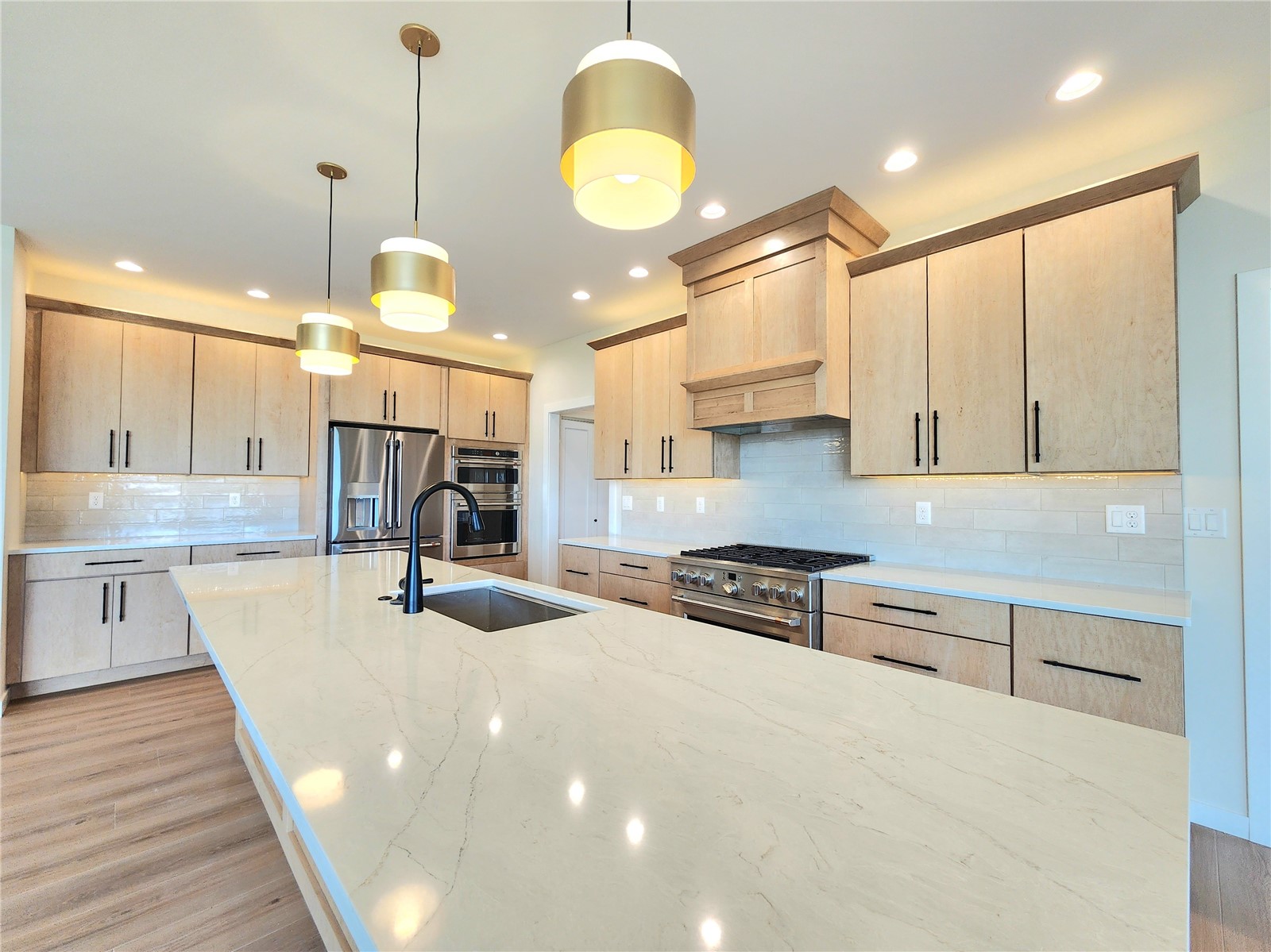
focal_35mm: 13
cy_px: 476
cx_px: 636
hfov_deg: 106.2
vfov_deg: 89.9
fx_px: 477
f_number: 2.2
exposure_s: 1/60.2
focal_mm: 2.2
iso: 80
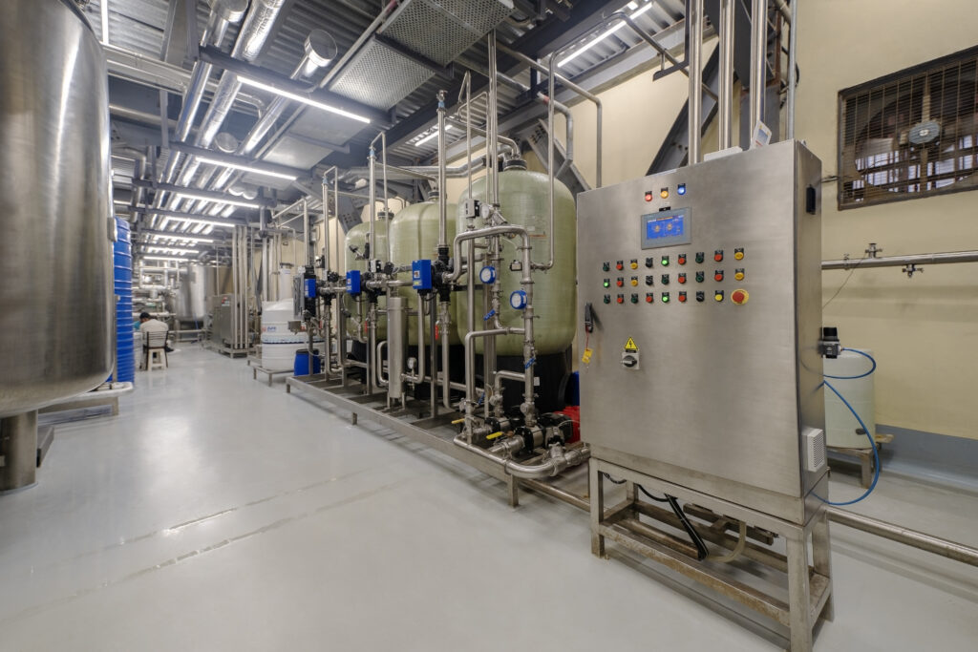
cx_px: 489
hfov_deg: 104.2
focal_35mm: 14
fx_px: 380
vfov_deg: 81.2
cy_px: 326
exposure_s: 1/80
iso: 400
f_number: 2.8
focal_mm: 14
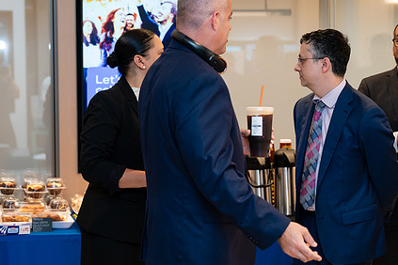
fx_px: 873
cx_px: 200
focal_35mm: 79
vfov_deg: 17.3
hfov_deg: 25.7
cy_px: 124
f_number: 3.2
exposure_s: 1/160
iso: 400
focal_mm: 57
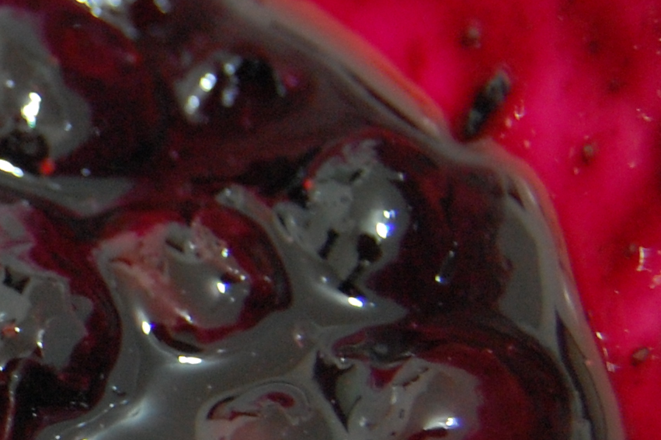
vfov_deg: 8.6
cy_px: 323
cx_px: -393
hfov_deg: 12.2
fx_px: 2917
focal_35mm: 159
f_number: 4.5
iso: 800
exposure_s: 1/2
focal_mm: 30
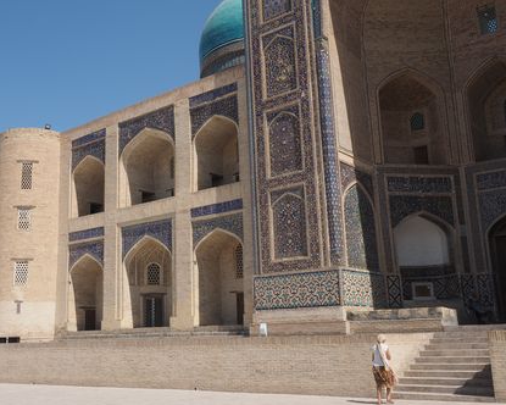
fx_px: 599
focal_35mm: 40
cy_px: 208
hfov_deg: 45.6
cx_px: 206
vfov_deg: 37.3
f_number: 8
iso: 200
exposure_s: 1/500
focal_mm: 17
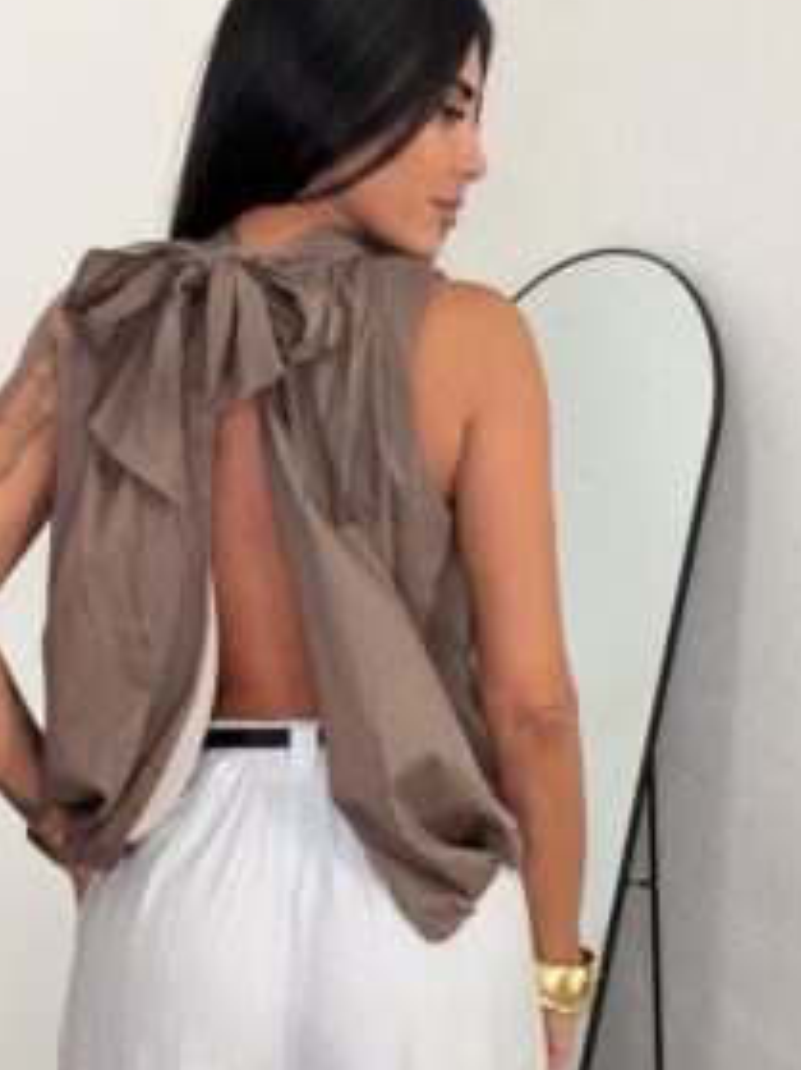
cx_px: 356
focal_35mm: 43
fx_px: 1328
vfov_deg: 43.3
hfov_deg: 33.5
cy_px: 706
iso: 64
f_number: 1.9
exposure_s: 1/80
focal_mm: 2.71
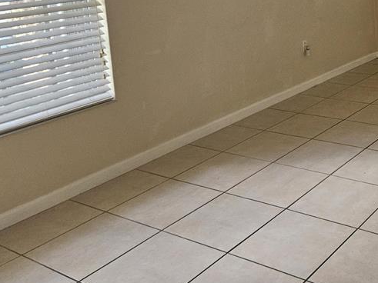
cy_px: 11
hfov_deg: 36.2
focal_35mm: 48
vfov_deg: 28.7
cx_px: 368
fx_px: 524
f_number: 1.8
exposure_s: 1/240
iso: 500
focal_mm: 5.4
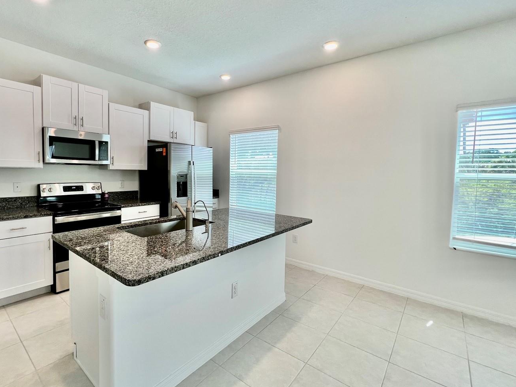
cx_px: 221
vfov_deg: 78.1
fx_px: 239
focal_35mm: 16
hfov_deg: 93.9
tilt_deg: -2.7
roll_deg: -0.3
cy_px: 186
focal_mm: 1.57
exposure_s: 1/120
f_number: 1.8
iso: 40
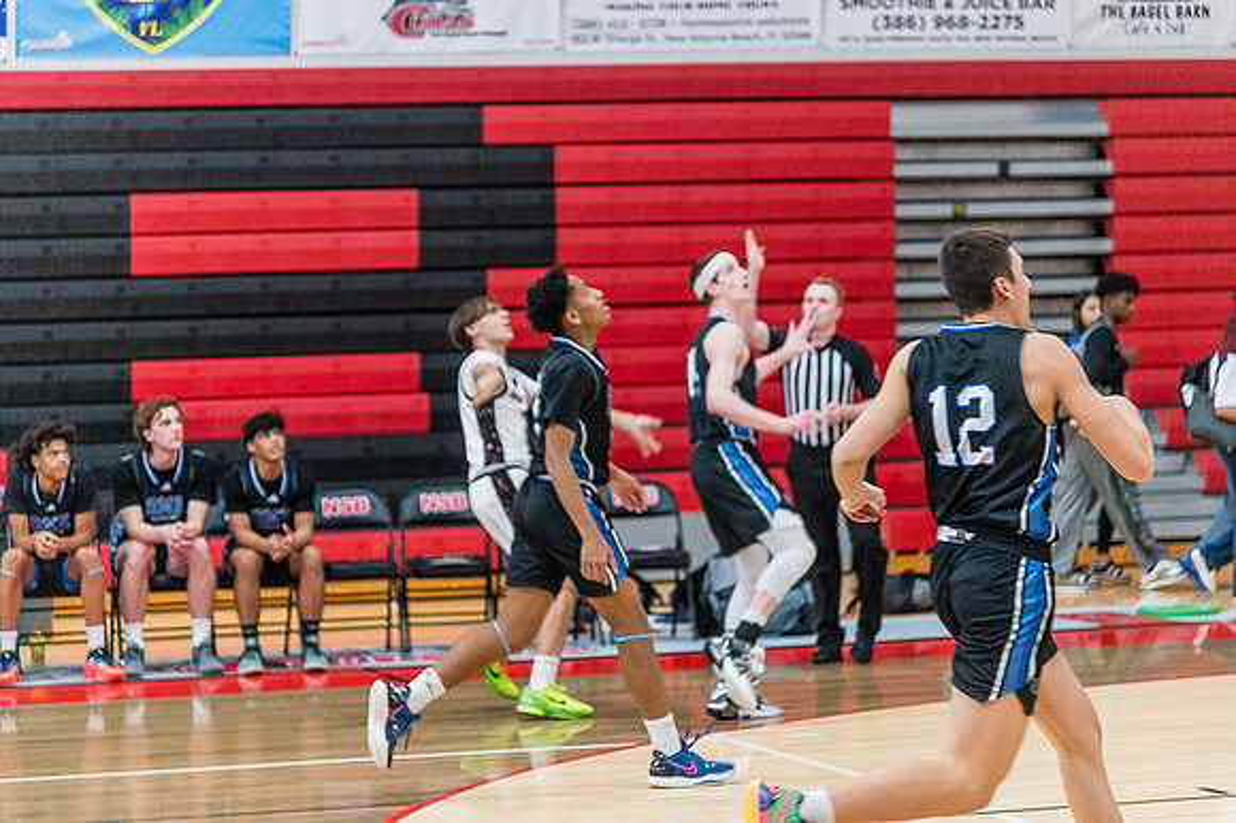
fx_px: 4117
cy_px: 412
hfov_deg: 17.1
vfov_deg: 11.4
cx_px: 618
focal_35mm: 120
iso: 5000
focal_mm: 120
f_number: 4
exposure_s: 1/320
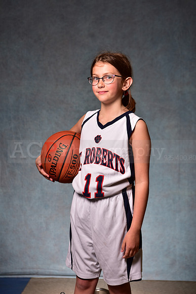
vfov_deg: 28.8
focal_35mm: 70
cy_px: 147
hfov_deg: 19.5
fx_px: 571
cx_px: 98
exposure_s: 1/200
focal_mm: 70
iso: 100
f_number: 5
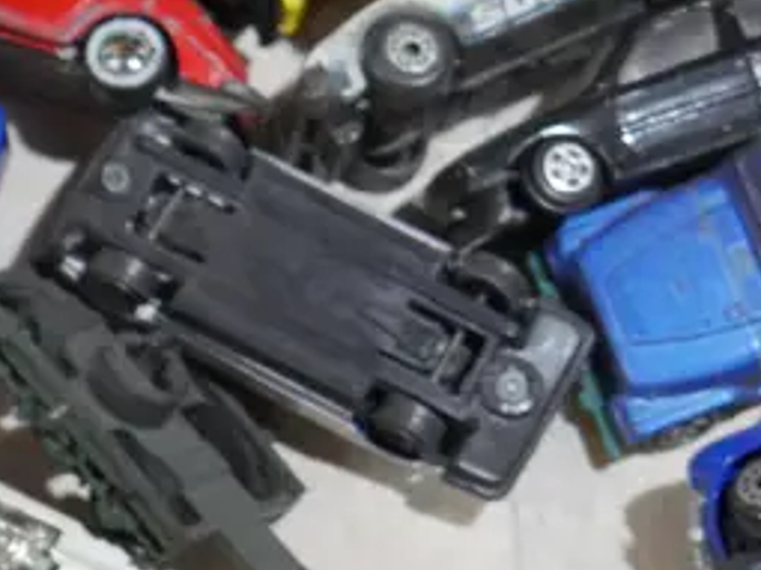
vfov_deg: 5.4
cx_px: 1033
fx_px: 5999
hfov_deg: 7.2
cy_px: -369
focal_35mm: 273
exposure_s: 1/80
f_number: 5.4
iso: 1250
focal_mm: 34
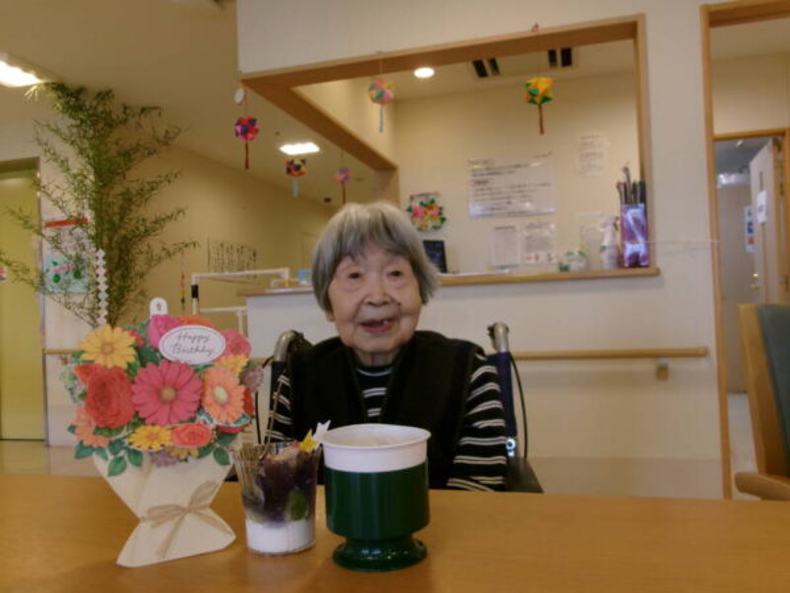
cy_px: 296
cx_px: 395
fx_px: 639
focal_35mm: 28
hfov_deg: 63.4
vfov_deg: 49.7
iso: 125
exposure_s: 1/34
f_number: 3.9
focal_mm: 5.1
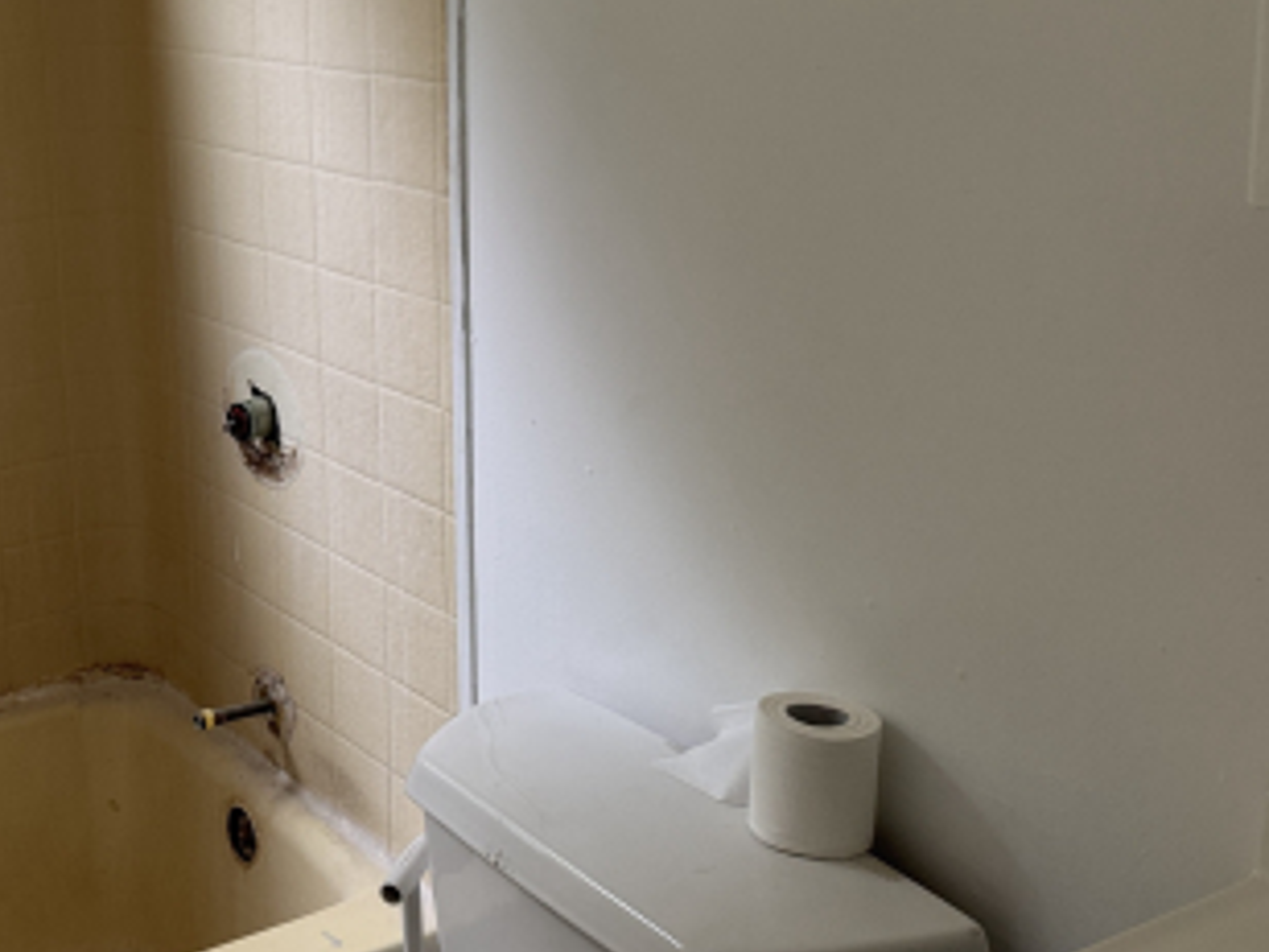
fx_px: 1906
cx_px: 19
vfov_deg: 27.7
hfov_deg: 33.8
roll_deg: +4.5
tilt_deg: -14.1
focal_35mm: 52
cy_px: 272
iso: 125
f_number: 1.78
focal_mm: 6.76
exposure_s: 1/121
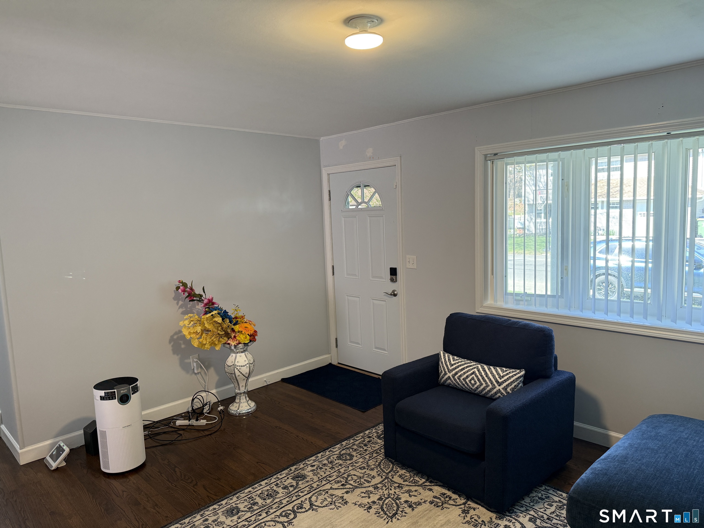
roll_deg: +2.6
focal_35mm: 24
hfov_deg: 71.6
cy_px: 264
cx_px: 352
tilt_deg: -5.8
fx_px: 488
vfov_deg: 56.8
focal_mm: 6.76
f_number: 1.78
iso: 160
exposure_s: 1/121
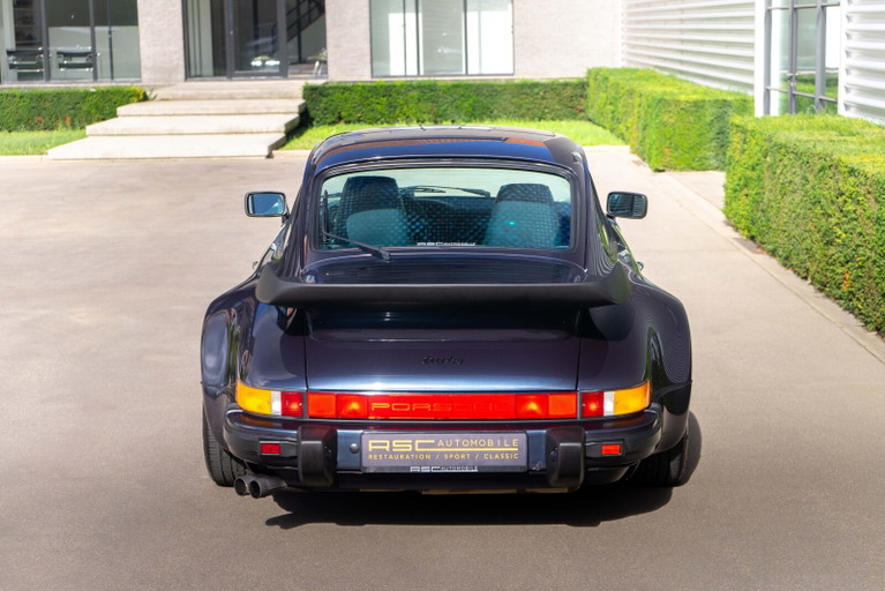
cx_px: 442
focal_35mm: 65
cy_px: 296
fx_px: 1598
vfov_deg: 20.9
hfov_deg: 30.9
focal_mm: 65
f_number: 5.6
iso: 50
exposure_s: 1/60
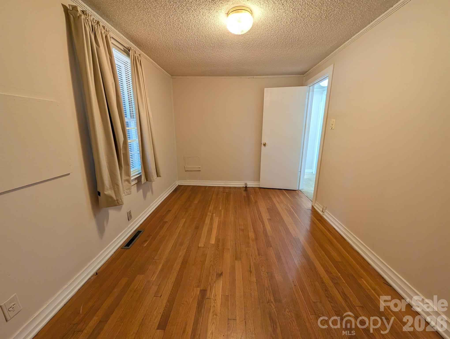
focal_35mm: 12
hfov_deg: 110.5
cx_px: 225
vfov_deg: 94.6
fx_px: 156
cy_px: 170
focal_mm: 2.02
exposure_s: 1/60
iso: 58
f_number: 1.7
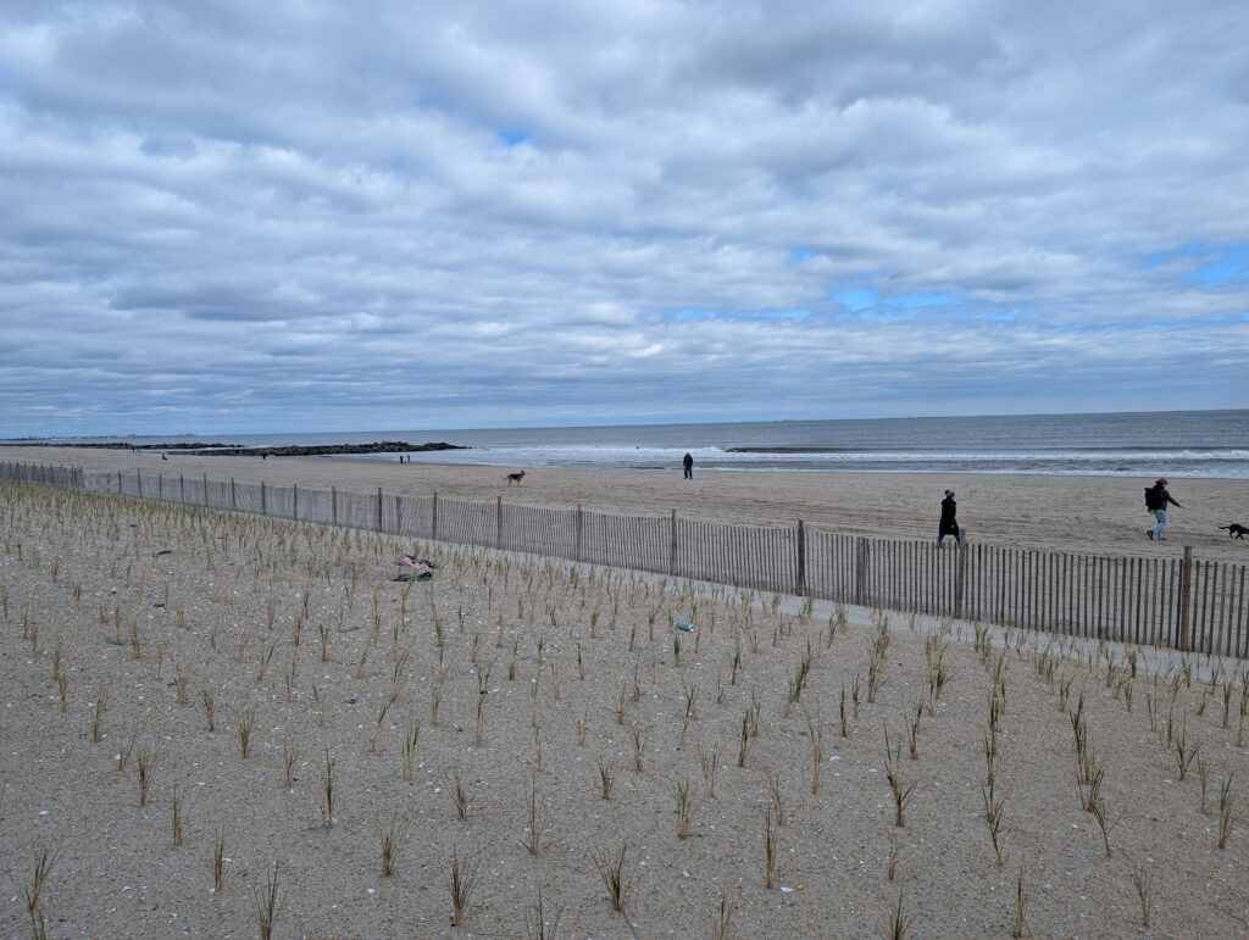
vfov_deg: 56.9
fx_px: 867
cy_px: 470
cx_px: 624
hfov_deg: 71.5
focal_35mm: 24
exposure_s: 1/1151
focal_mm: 6.9
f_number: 1.68
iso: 22
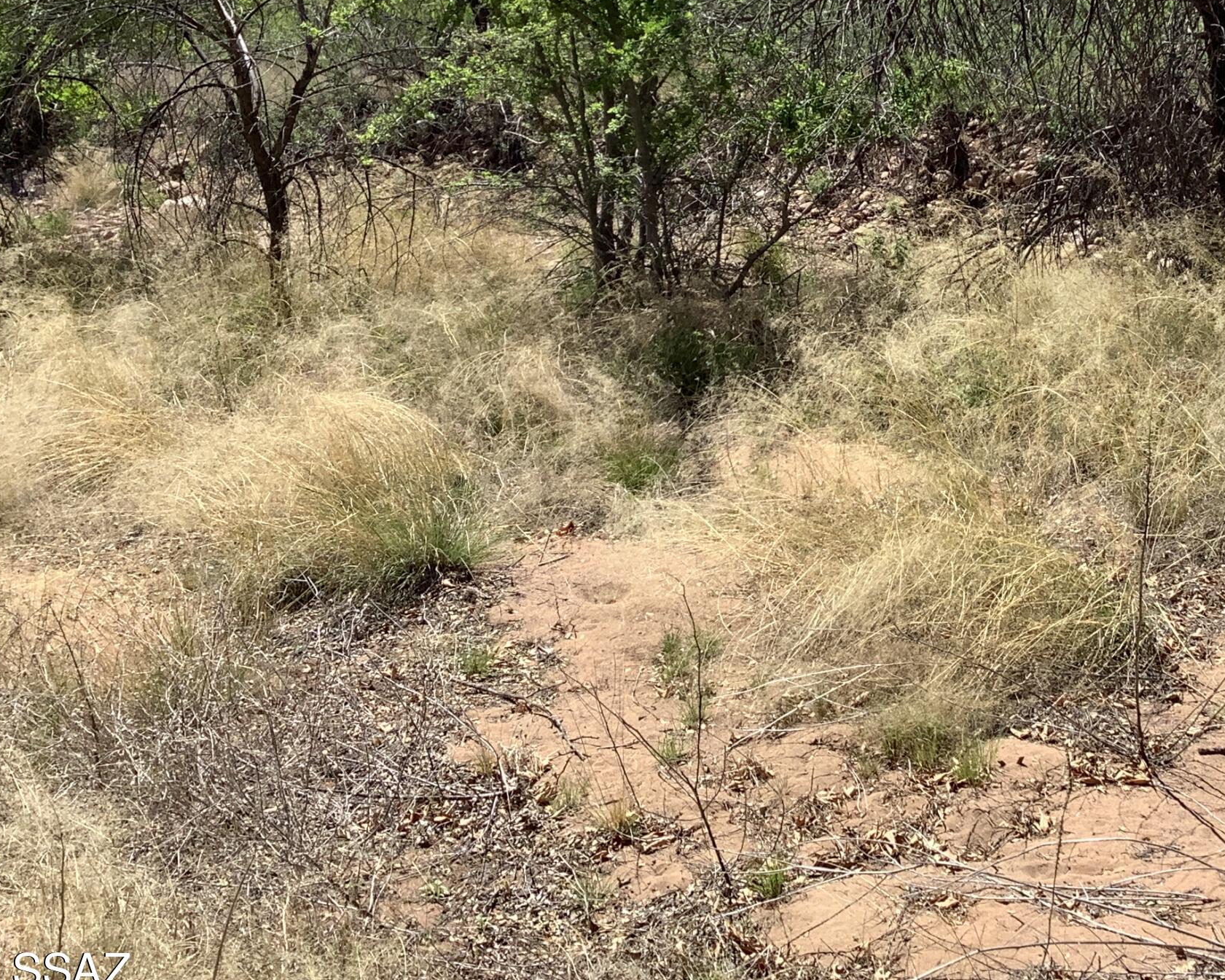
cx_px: 889
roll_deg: +2.9
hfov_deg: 34.2
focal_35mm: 54
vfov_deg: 27.6
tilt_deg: -6.8
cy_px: 226
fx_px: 1958
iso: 25
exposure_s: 1/981
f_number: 2.4
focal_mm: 3.3
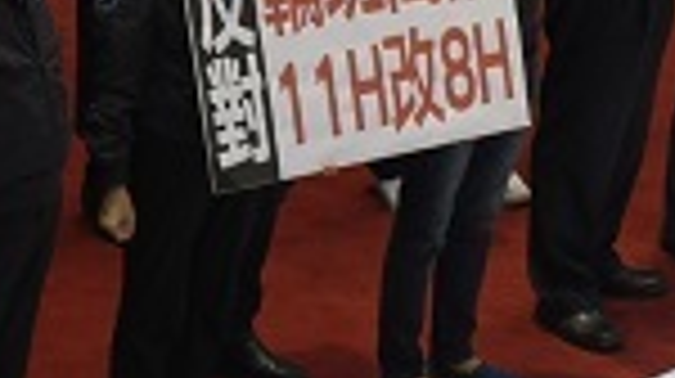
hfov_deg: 4.9
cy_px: 169
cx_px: 1256
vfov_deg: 2.8
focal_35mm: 433
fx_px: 7742
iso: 250
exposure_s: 1/80
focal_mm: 35
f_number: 2.8
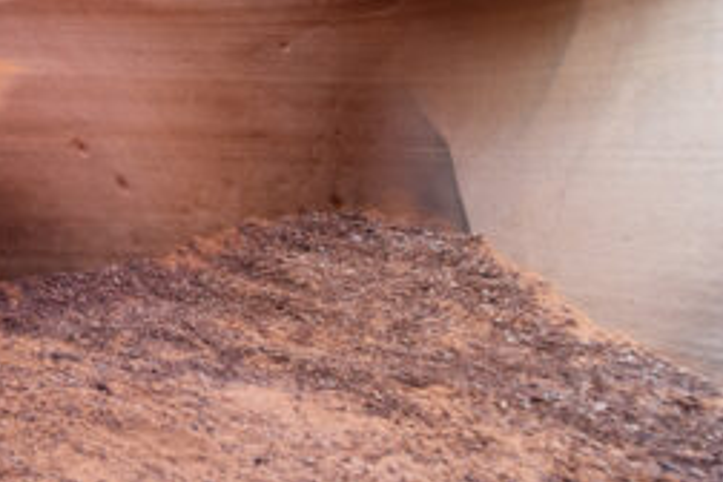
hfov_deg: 19.0
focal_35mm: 57
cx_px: -743
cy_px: -423
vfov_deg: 18.0
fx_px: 1145
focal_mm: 14
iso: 100
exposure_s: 1/1.67
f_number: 6.3
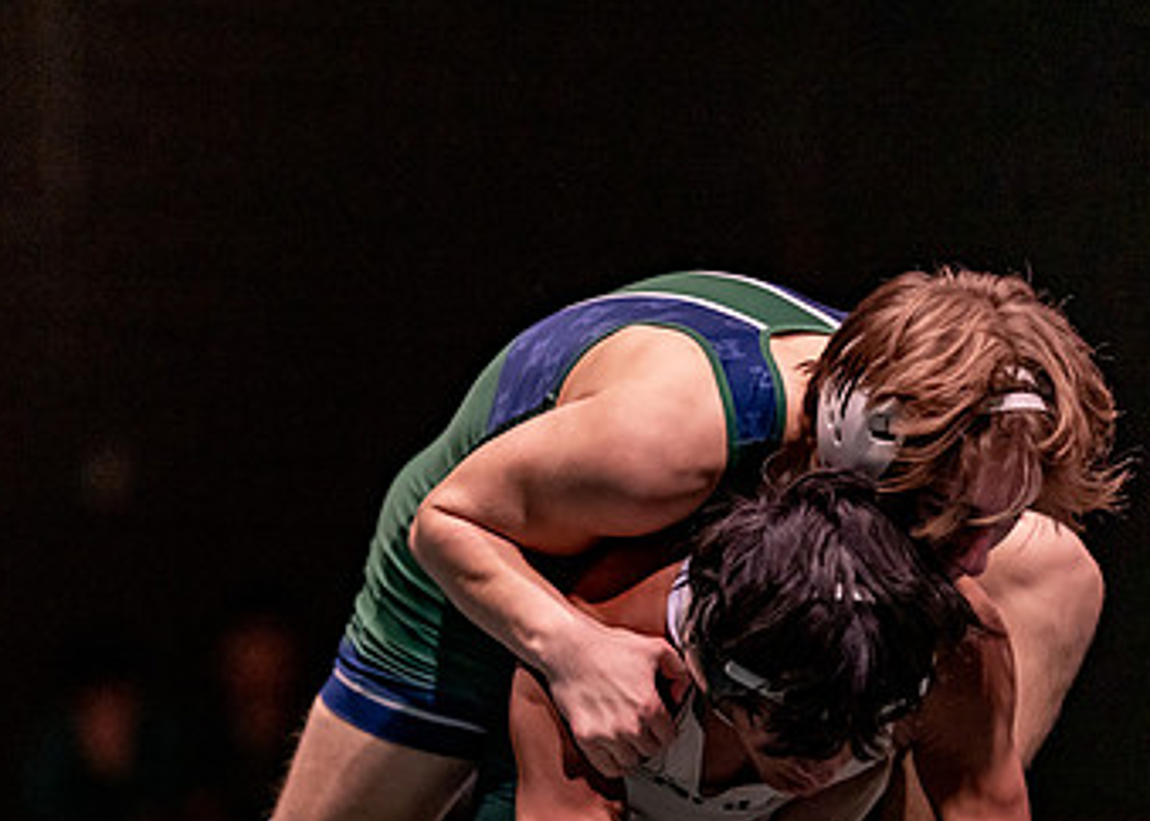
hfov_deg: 8.3
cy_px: 675
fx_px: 7902
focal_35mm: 242
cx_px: 397
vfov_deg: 5.9
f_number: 1.8
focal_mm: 135
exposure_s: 1/800
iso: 2000
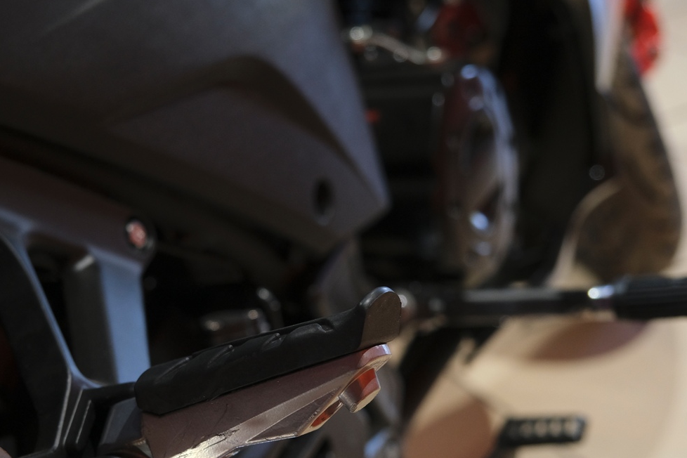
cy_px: 290
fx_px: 1374
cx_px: 257
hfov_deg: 28.0
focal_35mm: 72
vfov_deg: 18.9
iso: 1000
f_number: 4
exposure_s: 1/100
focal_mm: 29.2
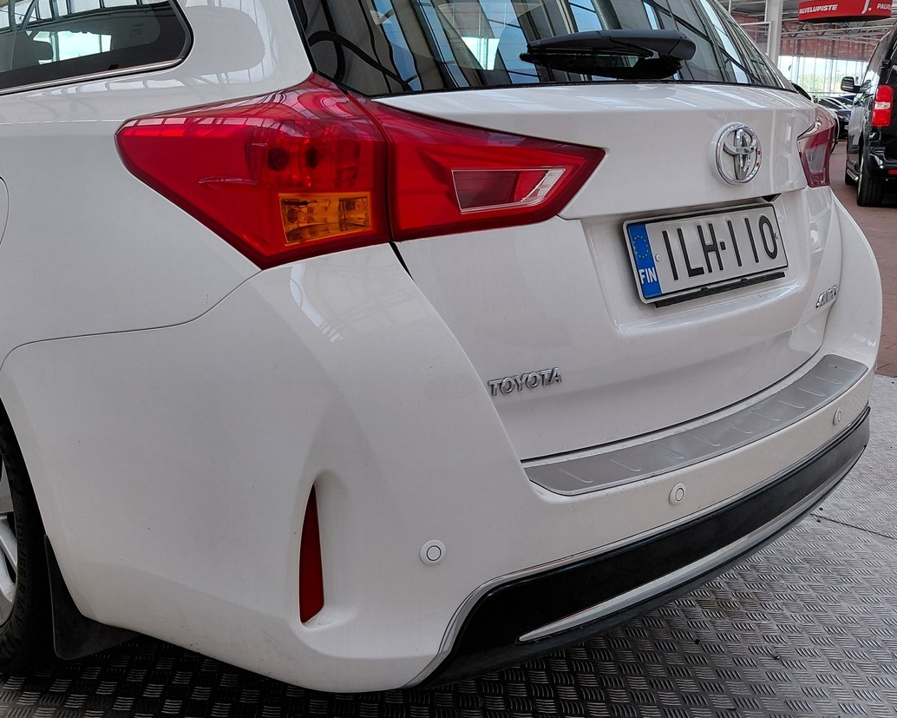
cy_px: 305
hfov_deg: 51.7
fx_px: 903
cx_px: 289
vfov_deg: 43.2
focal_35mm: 34
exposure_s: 1/191
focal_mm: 4.69
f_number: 1.8
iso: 50
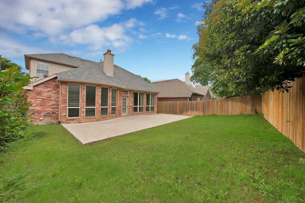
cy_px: 102
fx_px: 102
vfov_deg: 90.0
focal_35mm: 12
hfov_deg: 112.6
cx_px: 152
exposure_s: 1/200
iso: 640
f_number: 9
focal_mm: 12
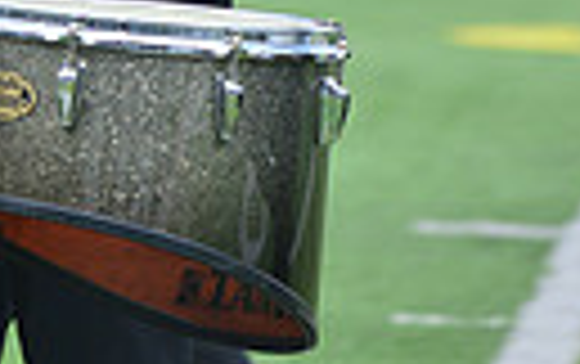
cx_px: -61
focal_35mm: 779
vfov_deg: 1.7
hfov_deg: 2.7
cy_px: -485
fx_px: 12330
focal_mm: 220
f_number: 5.6
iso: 200
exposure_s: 1/400
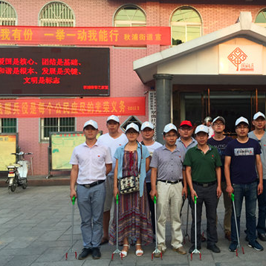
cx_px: 207
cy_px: 130
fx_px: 374
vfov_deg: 39.2
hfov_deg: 37.9
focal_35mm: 43
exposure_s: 1/207
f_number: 2.2
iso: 32
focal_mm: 4.15
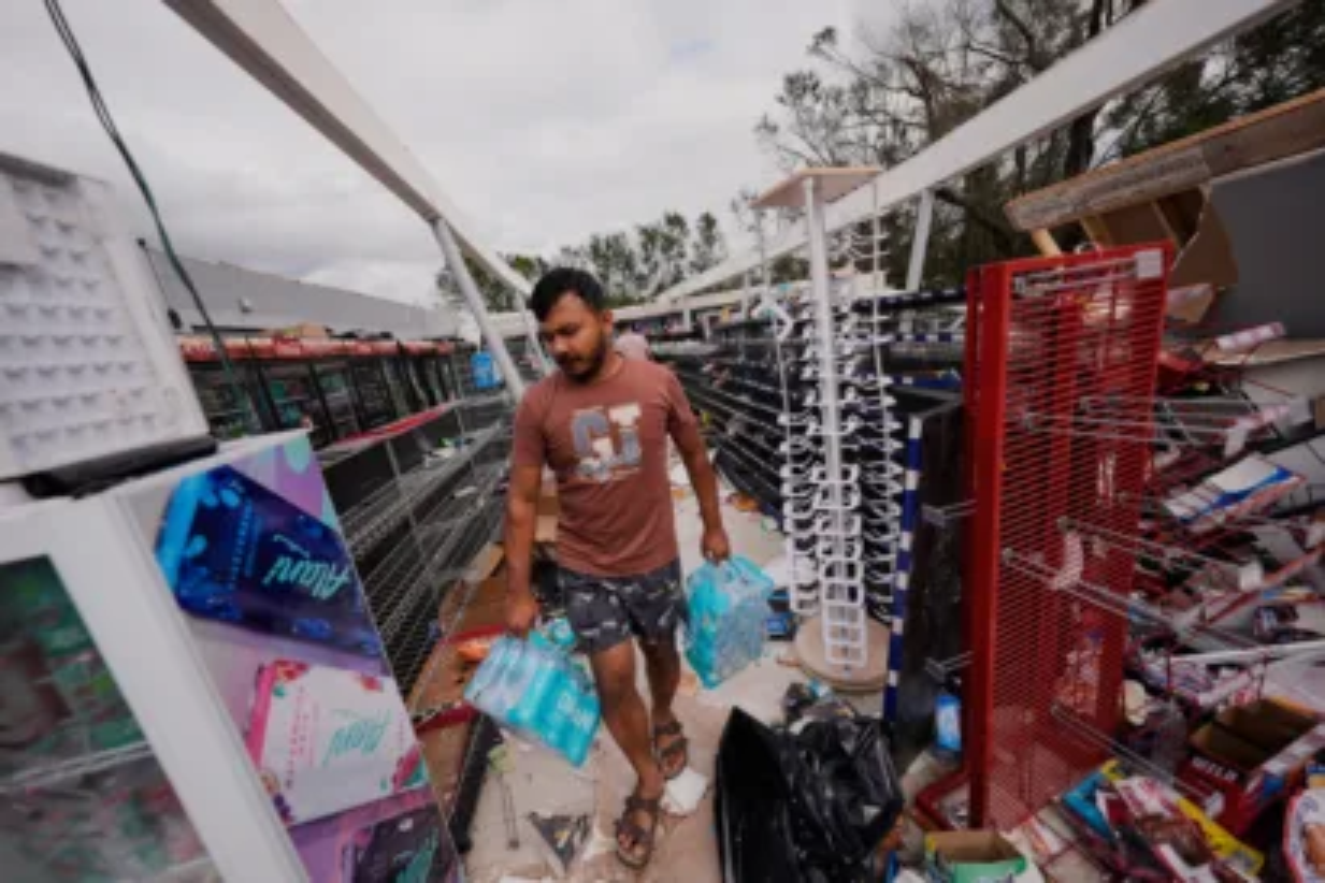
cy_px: 442
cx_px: 662
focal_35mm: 12
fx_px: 442
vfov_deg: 90.0
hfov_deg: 112.6
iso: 320
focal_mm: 12
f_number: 2.8
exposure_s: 1/3200
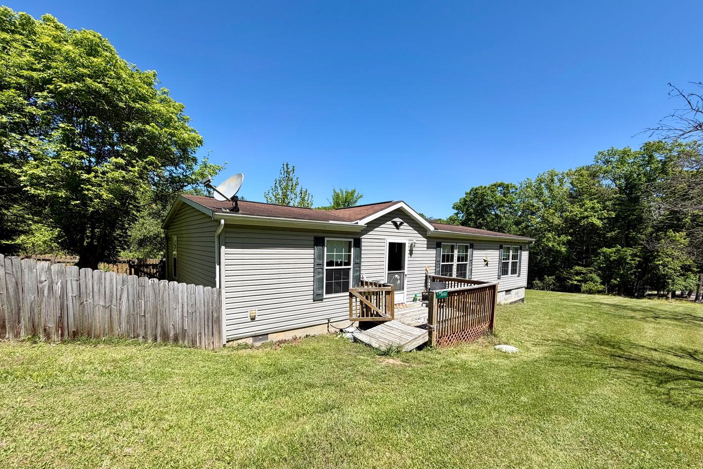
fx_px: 293
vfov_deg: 77.0
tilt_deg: -4.3
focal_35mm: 15
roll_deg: -1.6
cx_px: 356
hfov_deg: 100.4
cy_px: 263
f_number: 2.2
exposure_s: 1/770
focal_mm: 2.22
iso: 25
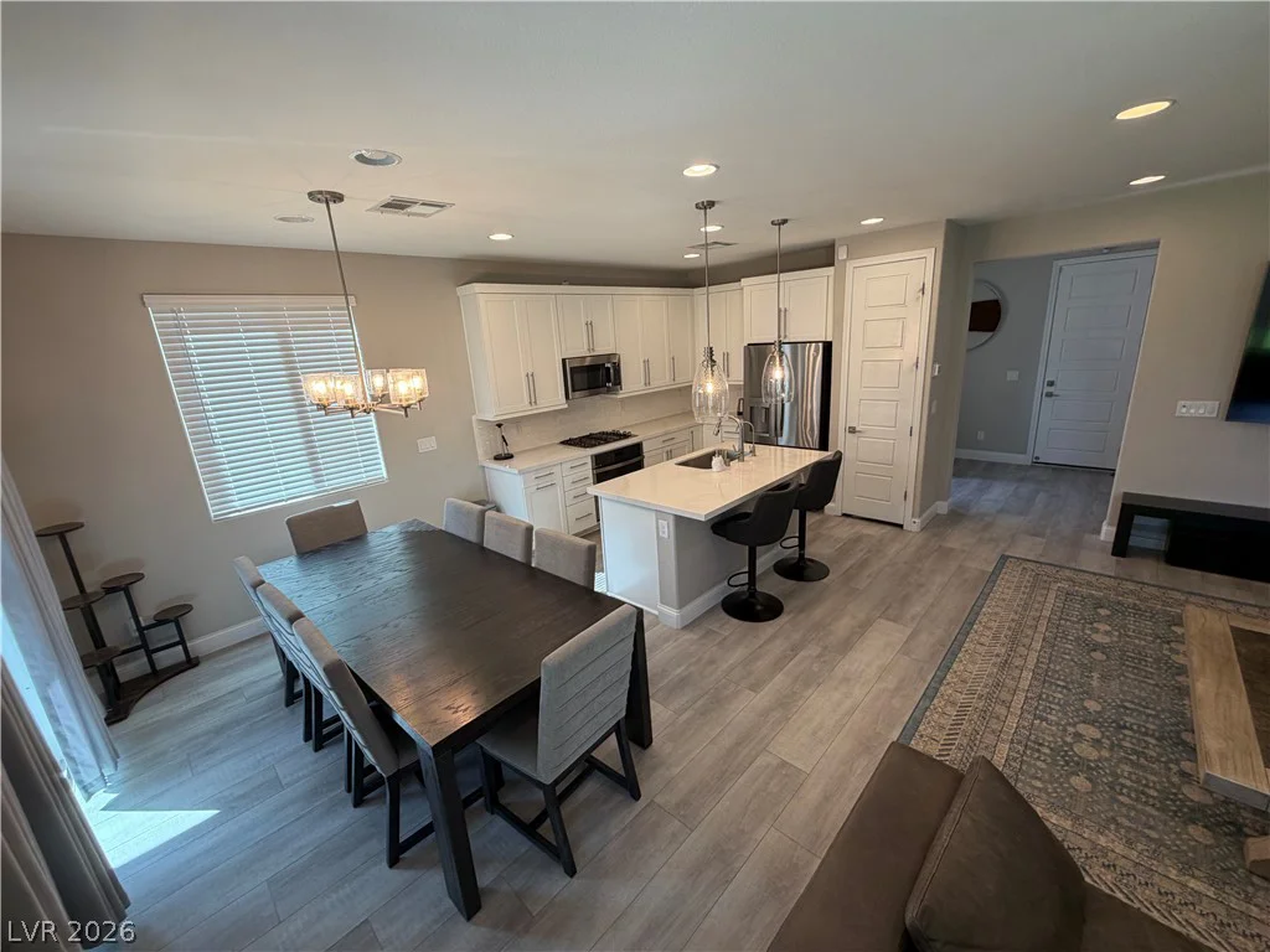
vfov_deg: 85.7
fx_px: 514
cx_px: 635
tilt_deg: -15.0
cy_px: 476
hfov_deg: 102.1
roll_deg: +3.8
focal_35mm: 14
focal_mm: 2.22
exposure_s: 1/120
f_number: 2.2
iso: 100
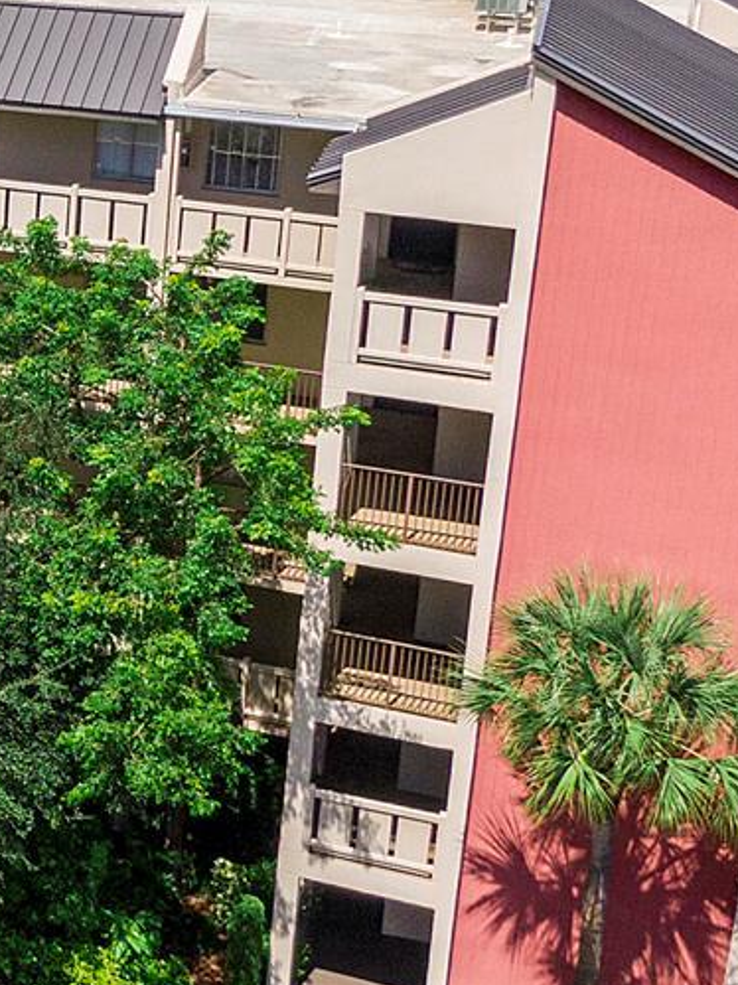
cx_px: -531
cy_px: 189
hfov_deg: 16.5
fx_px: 2190
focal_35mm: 77
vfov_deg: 24.9
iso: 100
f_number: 2.8
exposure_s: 1/1600
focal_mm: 4.39
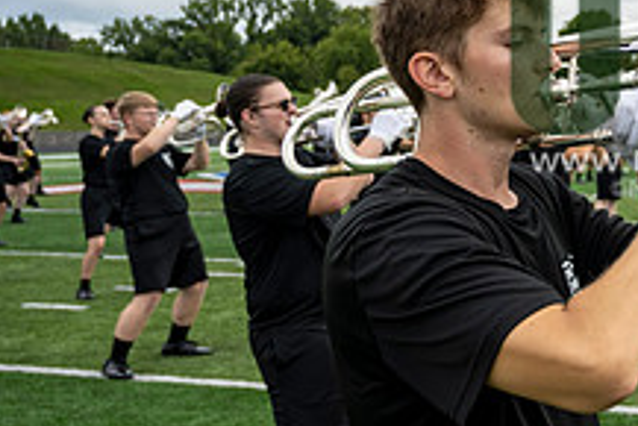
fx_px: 1135
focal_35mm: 64
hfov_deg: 28.1
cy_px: 57
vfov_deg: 20.9
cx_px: 732
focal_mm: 24
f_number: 4
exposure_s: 1/800
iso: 160
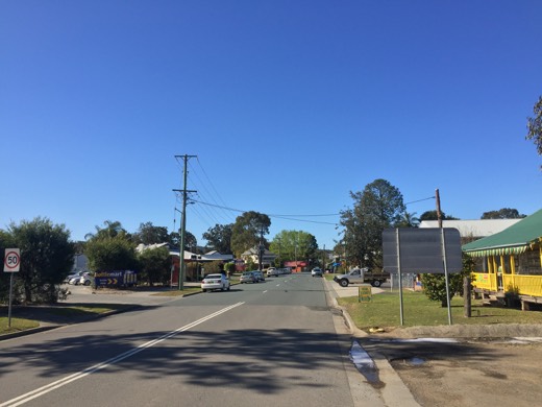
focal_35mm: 29
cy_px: 204
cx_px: 271
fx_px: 454
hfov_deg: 61.7
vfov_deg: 48.2
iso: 32
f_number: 2.2
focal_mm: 4.15
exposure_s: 1/1647
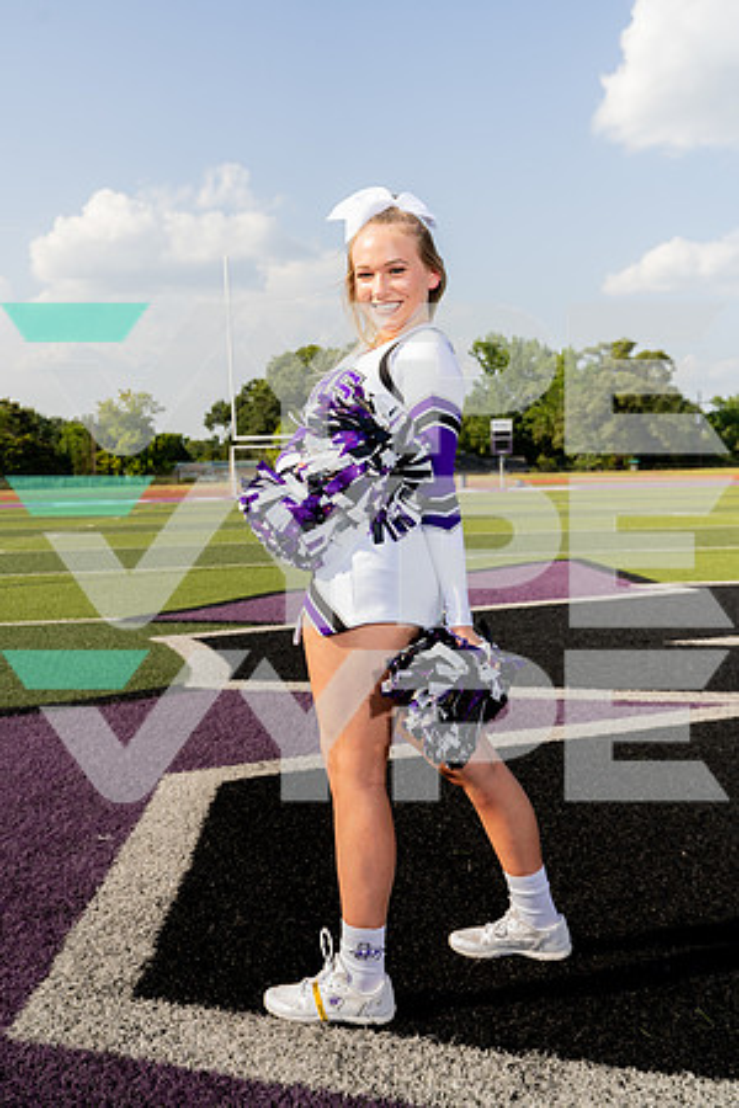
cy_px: 554
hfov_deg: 36.9
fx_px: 1108
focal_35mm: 36
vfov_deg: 53.1
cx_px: 370
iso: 100
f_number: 6.3
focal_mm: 36
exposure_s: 1/250
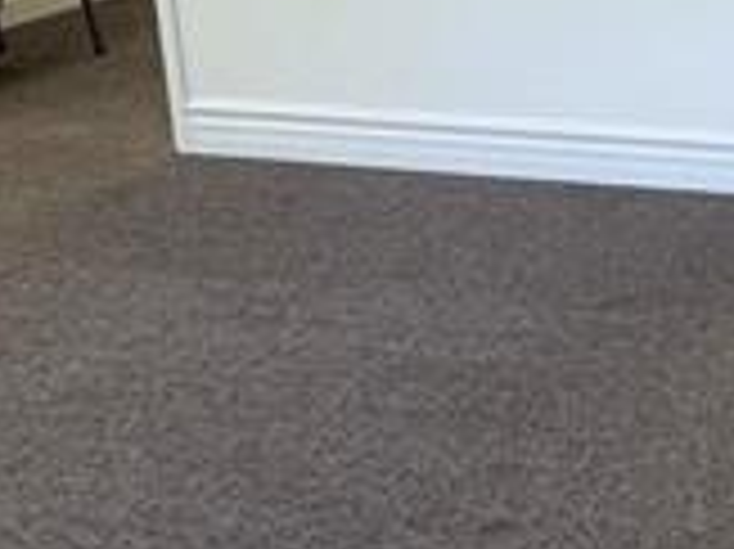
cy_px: -148
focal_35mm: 55
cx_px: 1067
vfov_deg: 23.7
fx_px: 1165
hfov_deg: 26.5
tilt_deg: -9.9
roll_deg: -0.2
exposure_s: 1/122
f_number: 2.2
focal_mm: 2.22
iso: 160
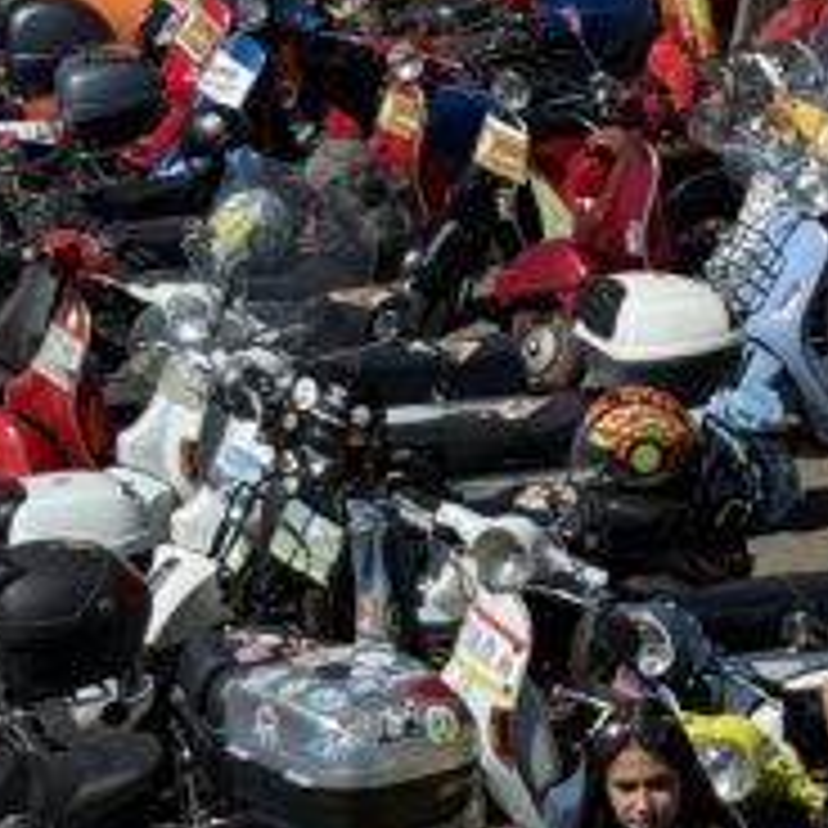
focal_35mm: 177
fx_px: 4790
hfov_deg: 9.8
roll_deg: +2.2
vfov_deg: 9.9
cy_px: 184
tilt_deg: -11.4
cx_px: 864
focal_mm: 6.76
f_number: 1.78
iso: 64
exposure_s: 1/6024
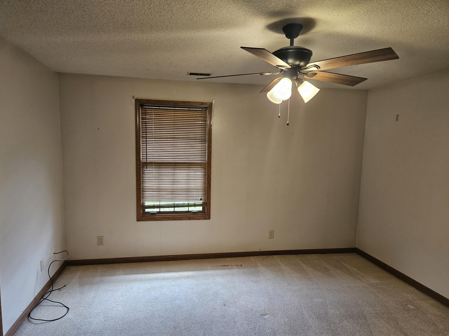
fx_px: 311
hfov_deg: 71.6
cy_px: 174
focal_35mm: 24
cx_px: 220
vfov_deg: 56.8
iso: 320
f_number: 1.8
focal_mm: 5.4
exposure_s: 1/120
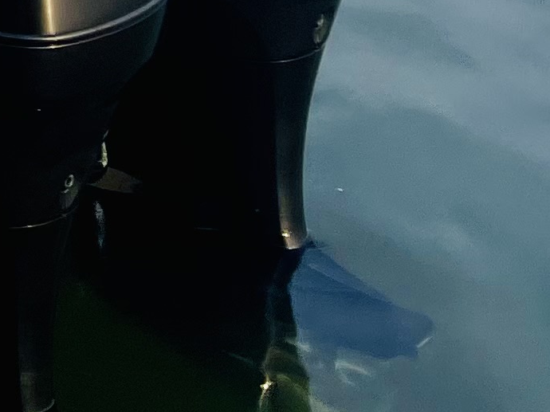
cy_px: -716
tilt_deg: -7.4
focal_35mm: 152
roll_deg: +1.6
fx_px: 2414
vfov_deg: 8.5
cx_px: -839
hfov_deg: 10.7
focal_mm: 5.1
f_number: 1.6
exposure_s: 1/2165
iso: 50
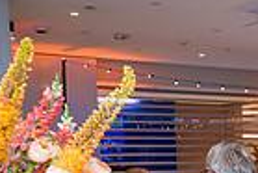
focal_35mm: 103
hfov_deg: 17.0
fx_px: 739
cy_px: 219
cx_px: 436
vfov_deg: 12.9
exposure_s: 1/160
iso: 800
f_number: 3.2
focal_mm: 24
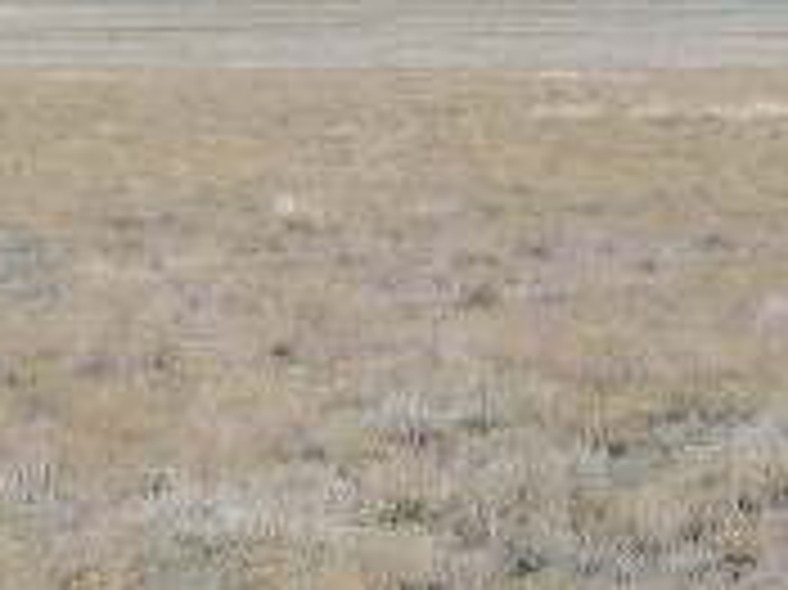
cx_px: 288
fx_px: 5824
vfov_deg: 5.8
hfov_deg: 7.7
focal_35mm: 256
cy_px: -149
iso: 100
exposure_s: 1/1250
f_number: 3.9
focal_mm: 12.5
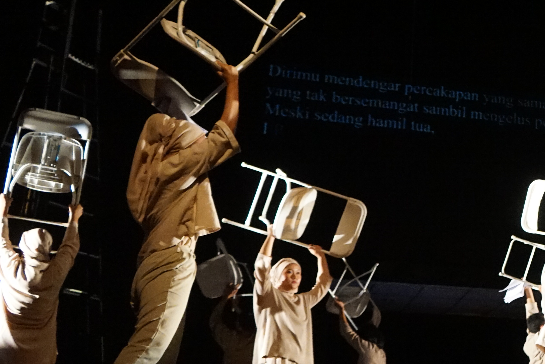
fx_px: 1014
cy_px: 181
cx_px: 618
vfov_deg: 20.3
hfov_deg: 27.2
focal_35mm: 67
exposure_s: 1/60
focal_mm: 28
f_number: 3.5
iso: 6400
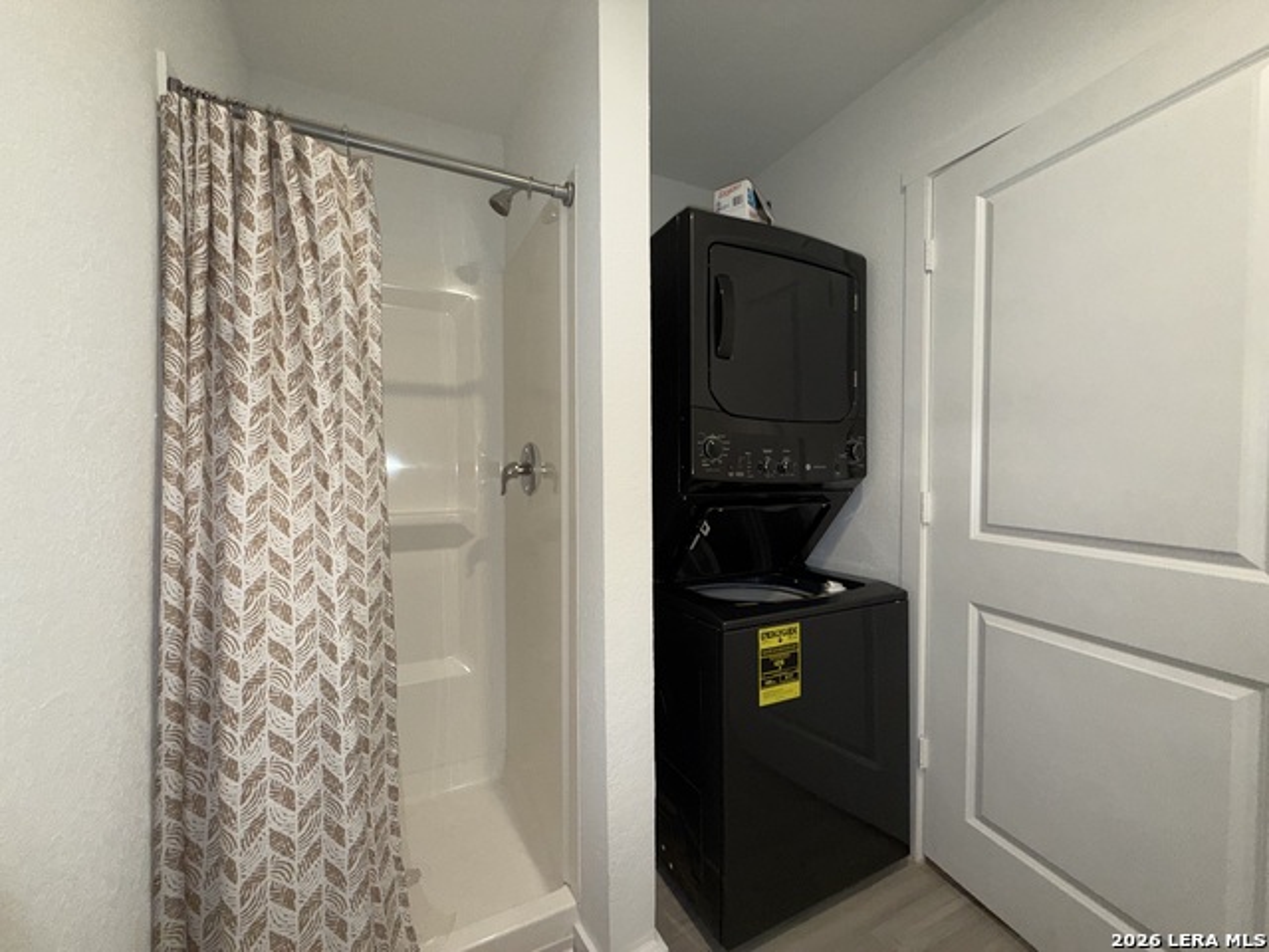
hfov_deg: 102.1
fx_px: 513
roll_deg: +0.1
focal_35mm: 14
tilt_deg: -0.9
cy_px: 476
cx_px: 634
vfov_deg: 85.7
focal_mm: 2.22
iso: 80
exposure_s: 1/61
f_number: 2.2
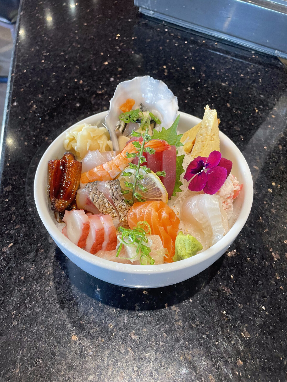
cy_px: 191
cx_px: 144
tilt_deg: -50.1
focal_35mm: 26
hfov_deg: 53.1
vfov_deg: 67.3
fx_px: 287
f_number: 1.6
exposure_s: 1/60
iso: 125
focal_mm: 4.2
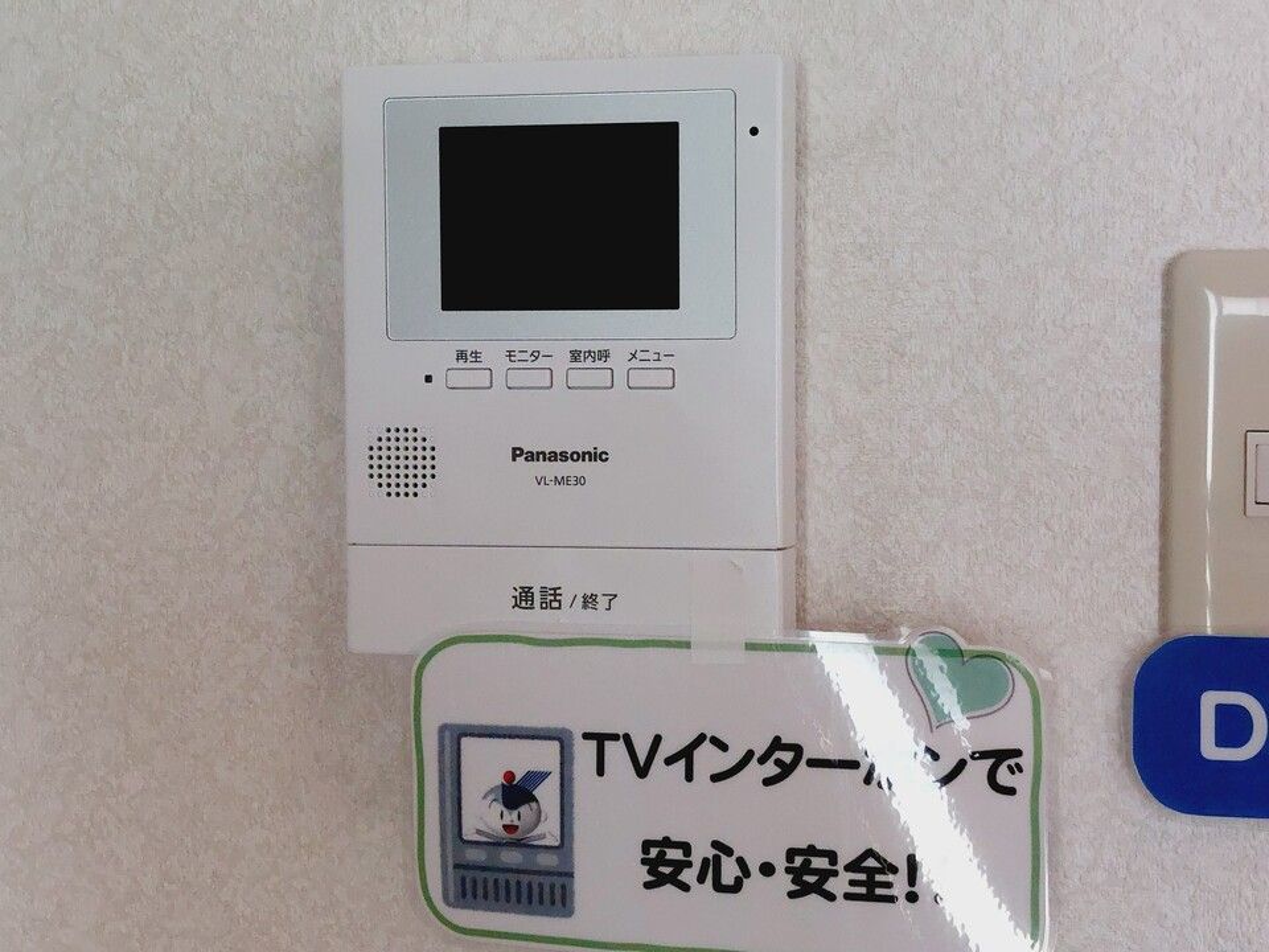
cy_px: 476
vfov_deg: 56.8
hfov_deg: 71.6
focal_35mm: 24
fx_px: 880
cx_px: 634
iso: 500
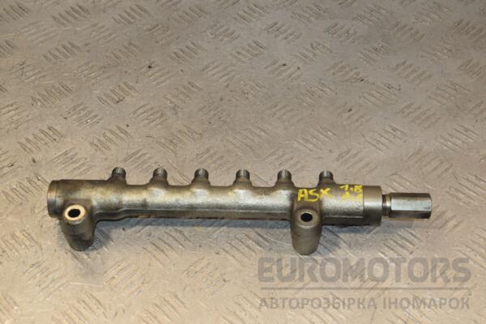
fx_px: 850
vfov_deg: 21.6
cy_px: 162
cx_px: 243
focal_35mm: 63
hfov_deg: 31.9
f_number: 8
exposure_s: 1/200
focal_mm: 42
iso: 800
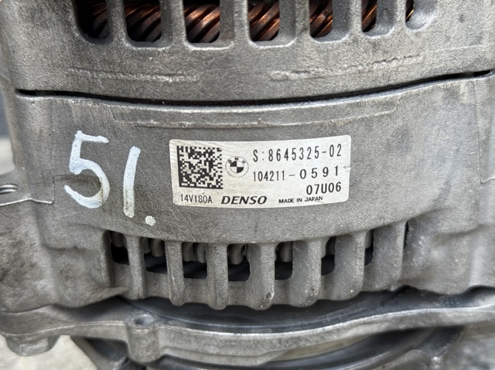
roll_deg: +2.0
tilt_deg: -21.3
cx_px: 248
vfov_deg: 30.2
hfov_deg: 39.7
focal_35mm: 48
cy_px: 185
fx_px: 686
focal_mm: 6.76
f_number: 1.78
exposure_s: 1/422
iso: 64
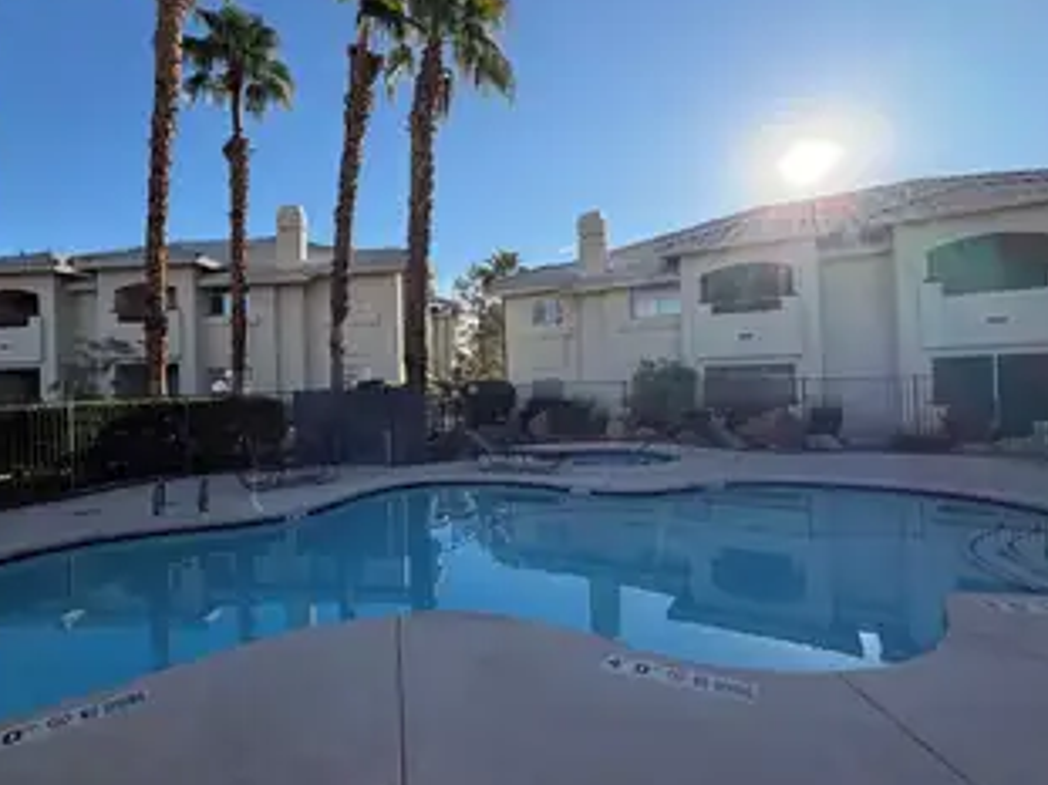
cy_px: 374
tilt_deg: +0.7
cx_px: 465
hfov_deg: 87.4
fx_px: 545
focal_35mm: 18
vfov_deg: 71.5
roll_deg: +1.9
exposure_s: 1/770
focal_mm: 2.22
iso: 32
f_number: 2.2
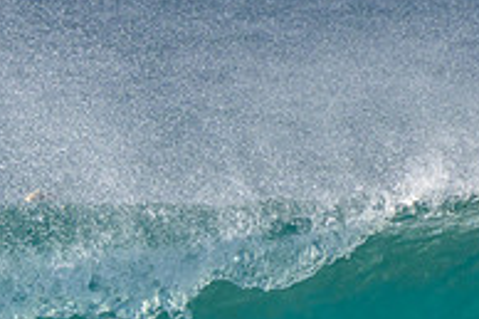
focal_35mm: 2095
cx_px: 143
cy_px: 407
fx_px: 27851
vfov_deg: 0.7
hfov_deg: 1.0
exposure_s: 1/2000
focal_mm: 700
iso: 1400
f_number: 11
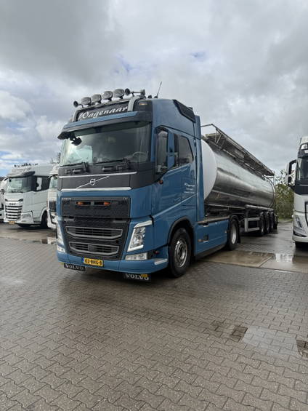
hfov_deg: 56.8
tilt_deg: -1.6
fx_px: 285
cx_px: 154
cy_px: 206
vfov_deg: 71.6
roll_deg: -0.3
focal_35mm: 24
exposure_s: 1/3425
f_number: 1.78
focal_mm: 6.76
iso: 80
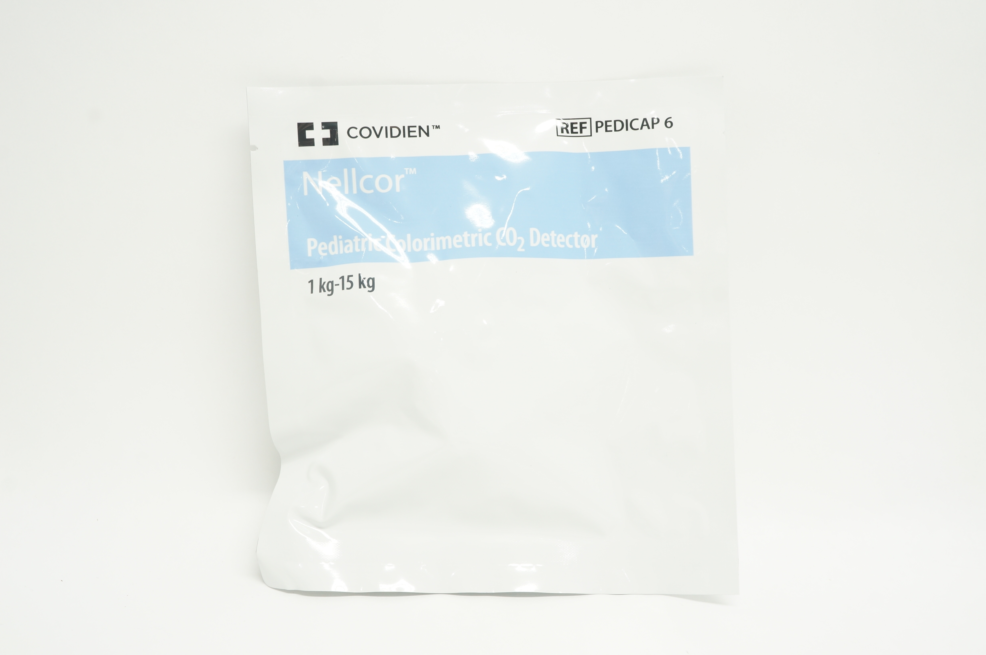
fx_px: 944
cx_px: 493
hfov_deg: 55.2
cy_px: 328
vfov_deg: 38.3
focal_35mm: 34
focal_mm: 23
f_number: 10
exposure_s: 1/15
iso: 400
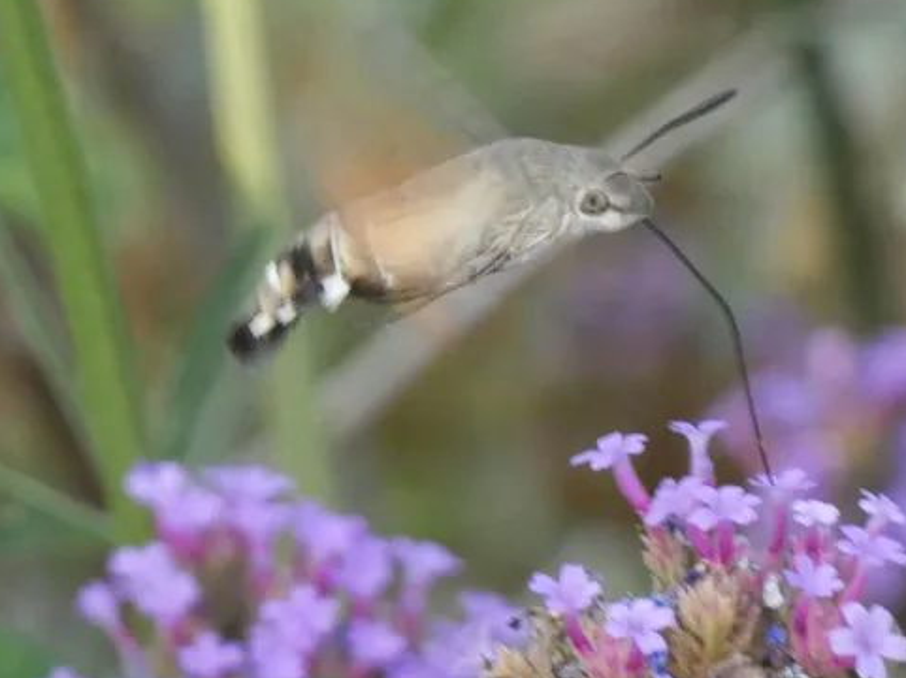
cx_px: 567
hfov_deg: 3.6
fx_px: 14384
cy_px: 335
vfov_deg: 2.7
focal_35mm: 550
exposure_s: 1/80
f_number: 5.6
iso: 500
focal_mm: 74
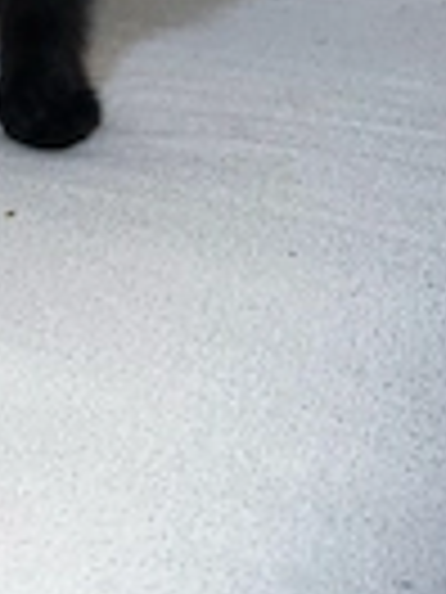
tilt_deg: -8.5
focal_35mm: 79
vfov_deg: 21.5
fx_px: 1357
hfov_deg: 17.4
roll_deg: -0.1
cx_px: -149
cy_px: -248
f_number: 1.5
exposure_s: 1/23
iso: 32
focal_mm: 5.7
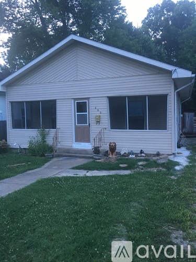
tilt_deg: -3.3
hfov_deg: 48.2
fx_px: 219
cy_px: 131
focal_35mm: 29
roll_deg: +0.4
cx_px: 98
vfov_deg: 61.7
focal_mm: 4.15
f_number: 2.2
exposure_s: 1/30
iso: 125
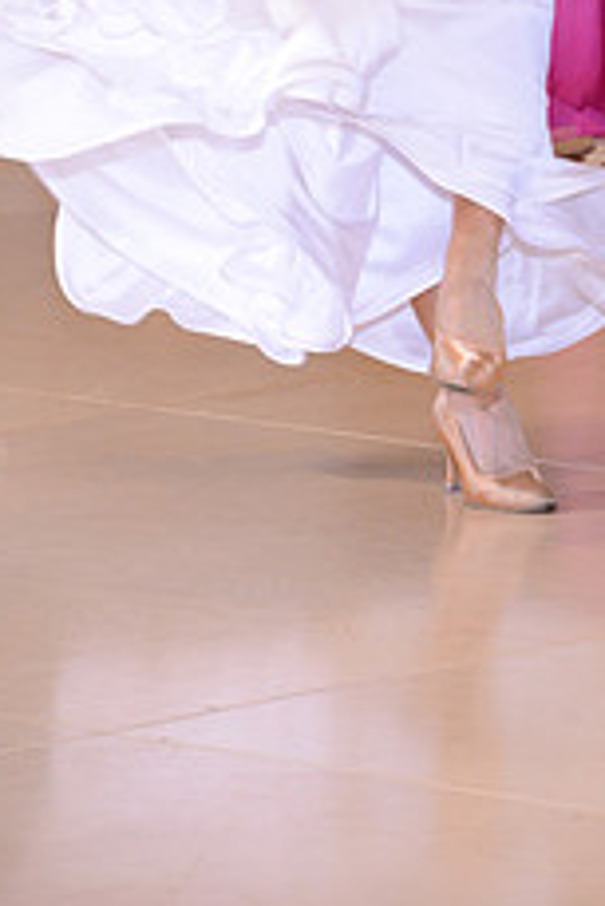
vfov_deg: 5.8
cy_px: -206
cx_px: 678
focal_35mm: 354
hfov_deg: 3.9
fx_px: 8910
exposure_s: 1/250
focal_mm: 140
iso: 1250
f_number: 5.6
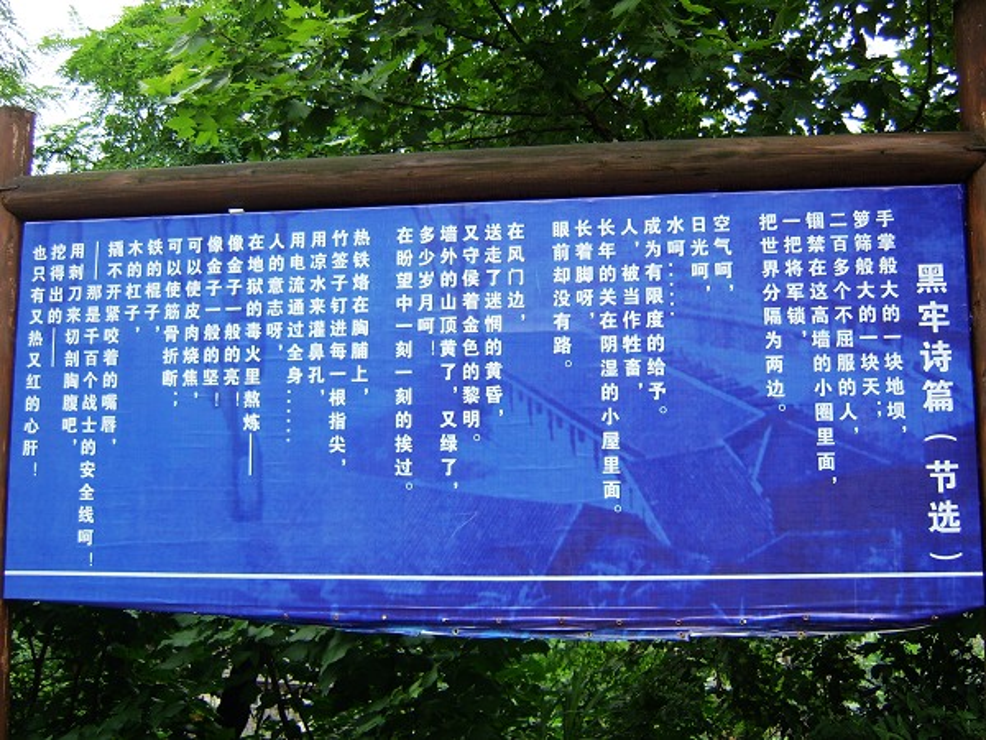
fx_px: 883
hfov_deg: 58.4
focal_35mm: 31
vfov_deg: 45.4
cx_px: 493
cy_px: 370
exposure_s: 1/78
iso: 50
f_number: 2.7
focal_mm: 8.13
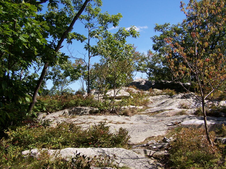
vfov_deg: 37.7
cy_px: 84
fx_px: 248
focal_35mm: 38
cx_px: 113
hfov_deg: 49.0
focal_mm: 6.3
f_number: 4
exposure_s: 1/640
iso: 80
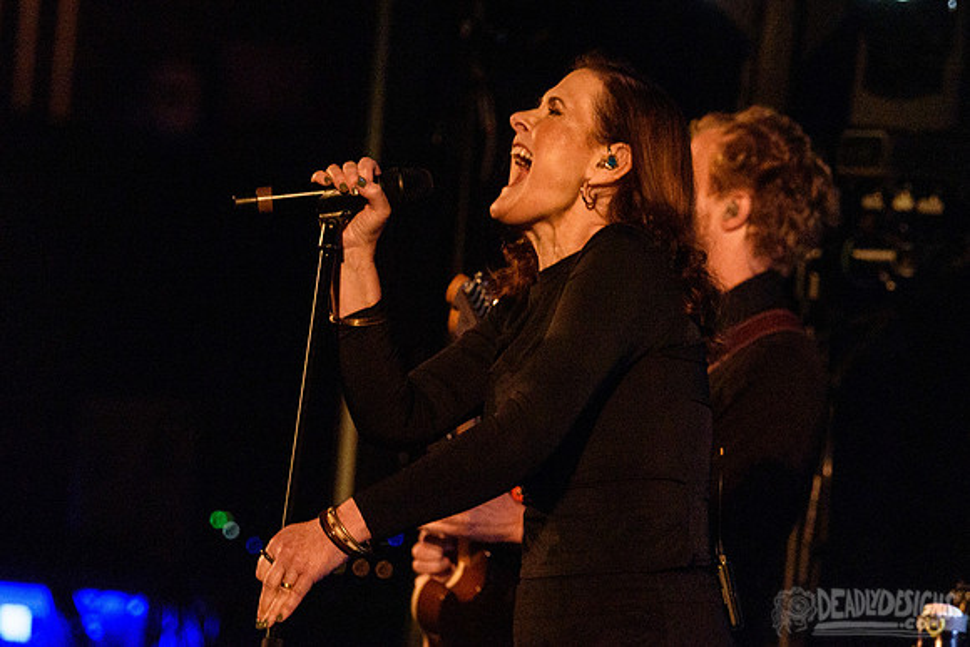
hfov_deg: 4.0
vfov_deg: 2.6
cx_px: 502
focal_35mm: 522
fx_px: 14059
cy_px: 227
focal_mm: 360
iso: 4000
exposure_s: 1/125
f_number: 5.6
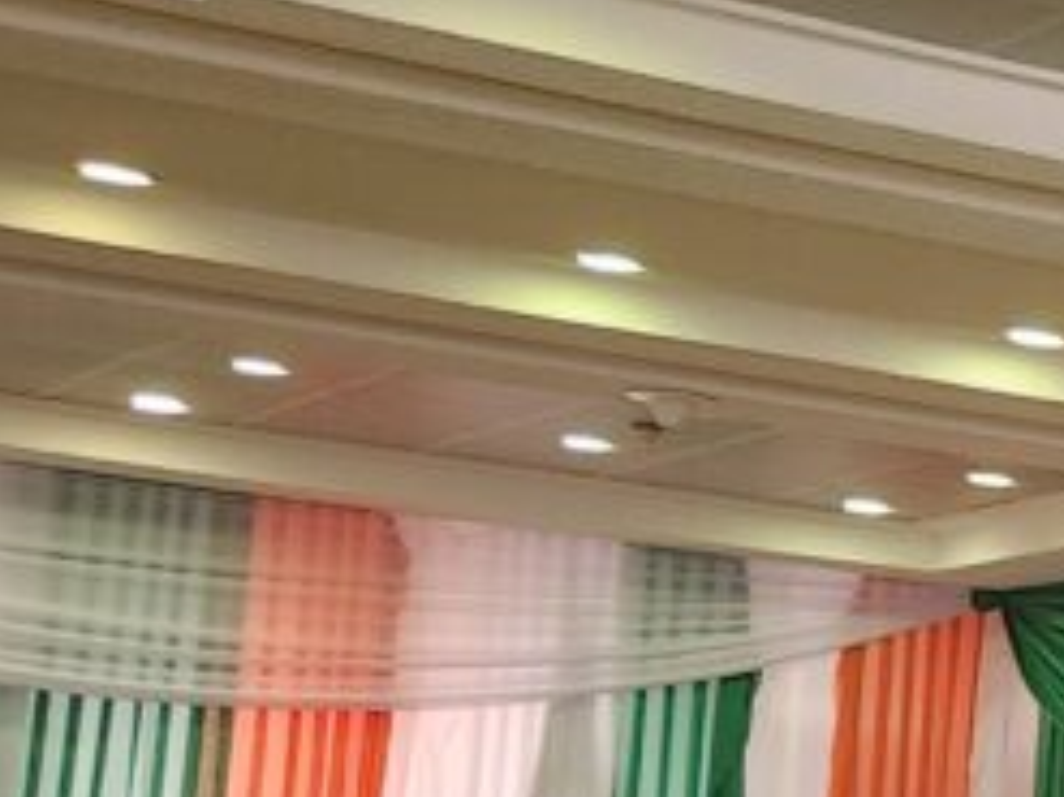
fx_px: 4393
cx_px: 3024
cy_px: 823
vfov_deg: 10.3
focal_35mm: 143
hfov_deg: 10.5
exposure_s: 1/100
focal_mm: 5.4
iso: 320
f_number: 1.8
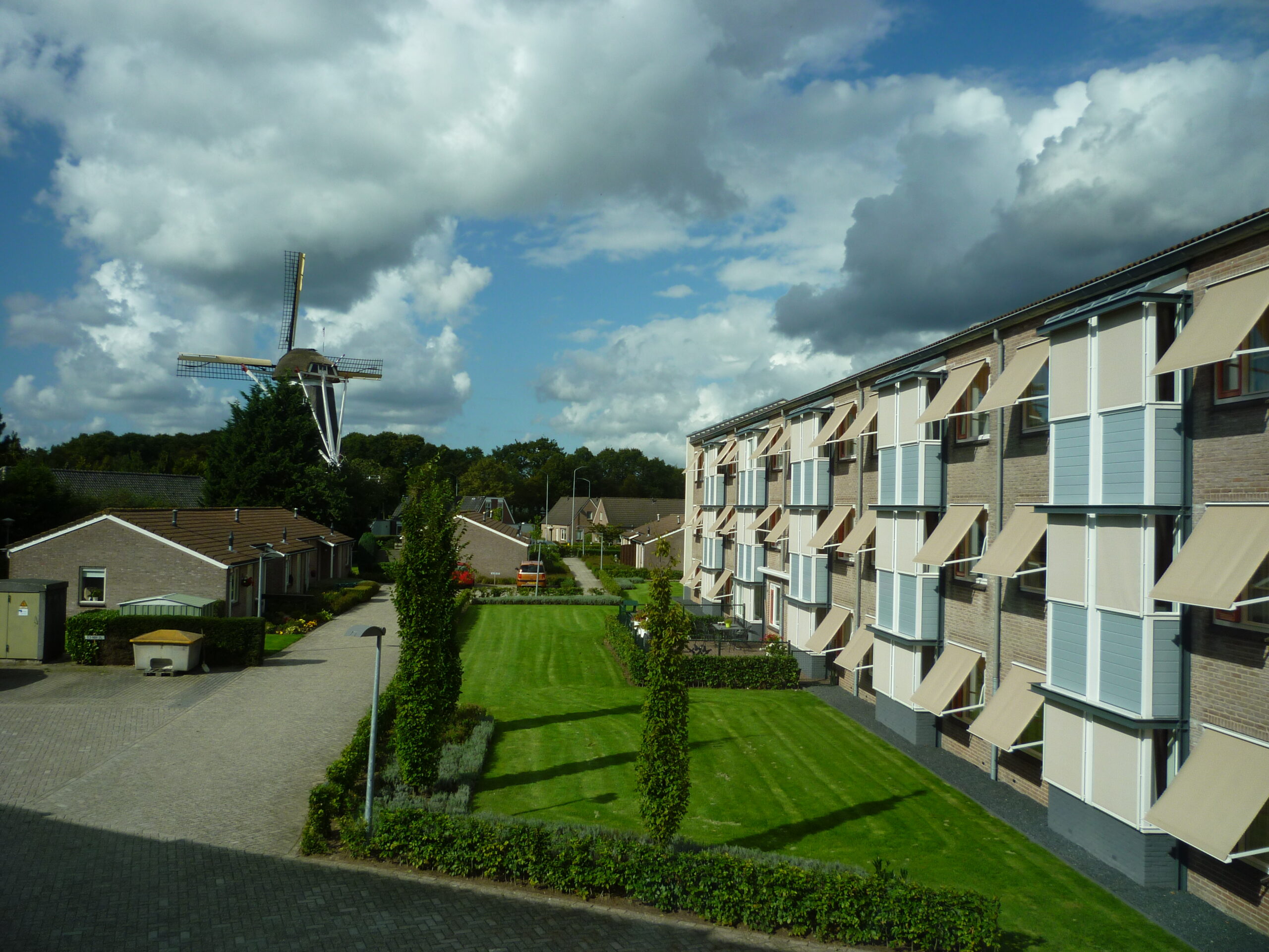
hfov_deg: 61.7
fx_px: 1063
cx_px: 634
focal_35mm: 29
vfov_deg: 48.2
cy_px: 476
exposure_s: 1/640
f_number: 4.5
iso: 80
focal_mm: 5.2
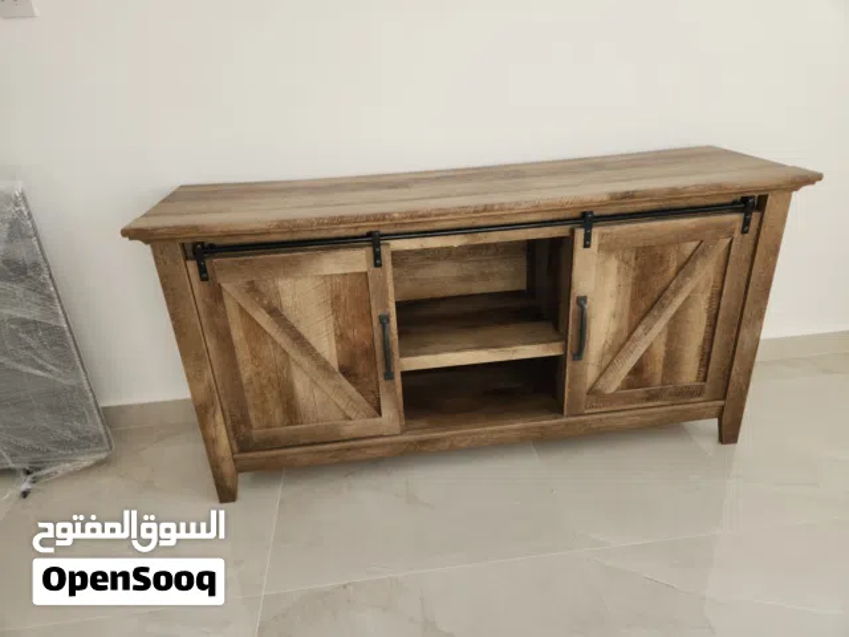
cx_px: 424
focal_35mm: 23
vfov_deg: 58.9
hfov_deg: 73.9
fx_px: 564
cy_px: 318
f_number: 1.8
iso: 20
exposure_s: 1/50
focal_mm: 5.4
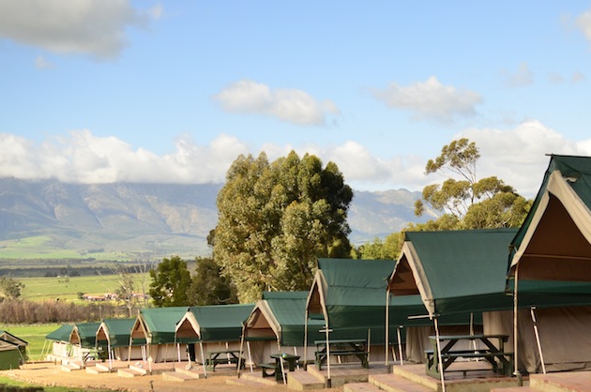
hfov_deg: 30.2
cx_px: 351
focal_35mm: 67
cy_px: 231
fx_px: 1092
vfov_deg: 20.3
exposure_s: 1/8000
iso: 640
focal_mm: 35
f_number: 2.8
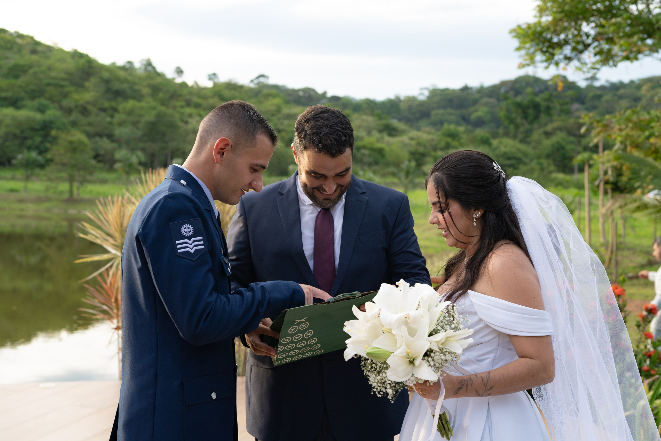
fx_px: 926
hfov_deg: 39.3
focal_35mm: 50
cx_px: 329
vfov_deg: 26.8
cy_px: 220
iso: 400
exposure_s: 1/250
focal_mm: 50
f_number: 4
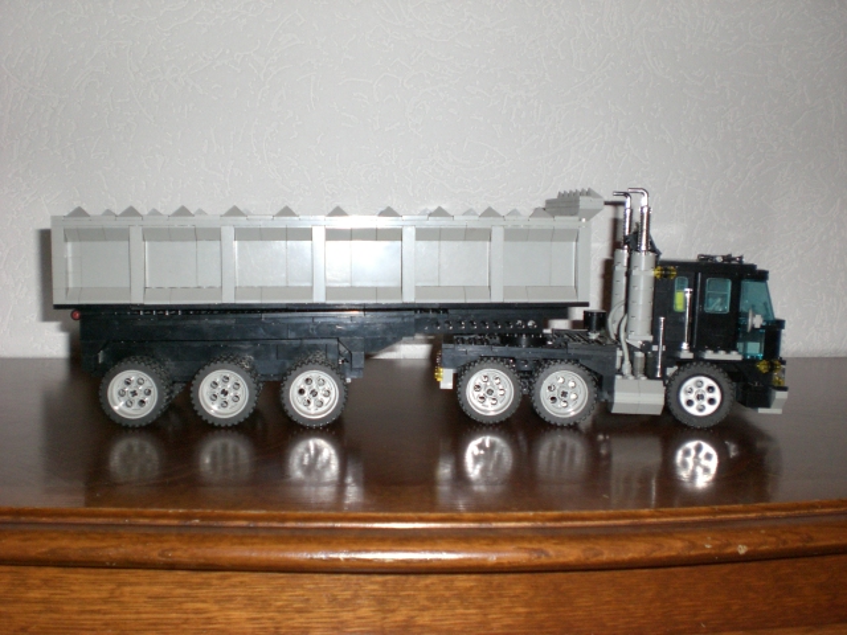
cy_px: 318
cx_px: 424
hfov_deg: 49.0
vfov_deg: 37.7
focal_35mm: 38
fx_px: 930
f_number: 3.1
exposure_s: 1/60
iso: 200
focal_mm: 6.3
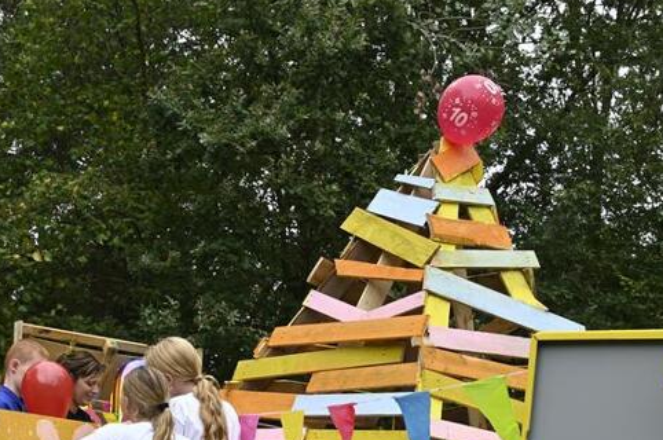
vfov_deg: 19.0
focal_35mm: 70
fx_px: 1287
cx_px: 237
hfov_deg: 28.7
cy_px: 405
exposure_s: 1/160
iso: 200
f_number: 7.1
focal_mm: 34
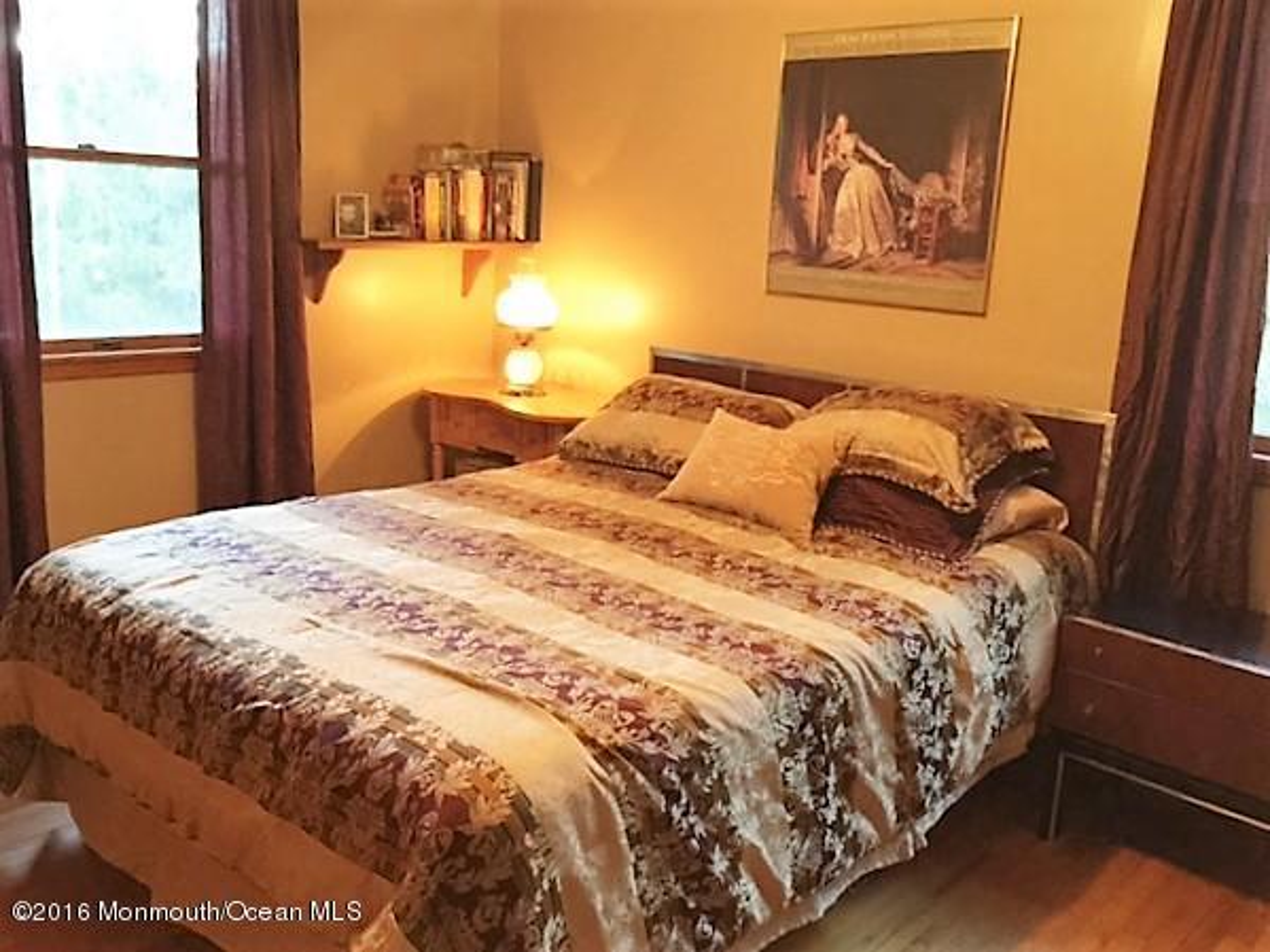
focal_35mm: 29
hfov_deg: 61.7
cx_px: 635
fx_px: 1064
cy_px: 476
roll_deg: -0.7
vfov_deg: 48.2
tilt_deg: -13.6
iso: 125
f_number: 2.2
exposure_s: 1/15
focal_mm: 4.15
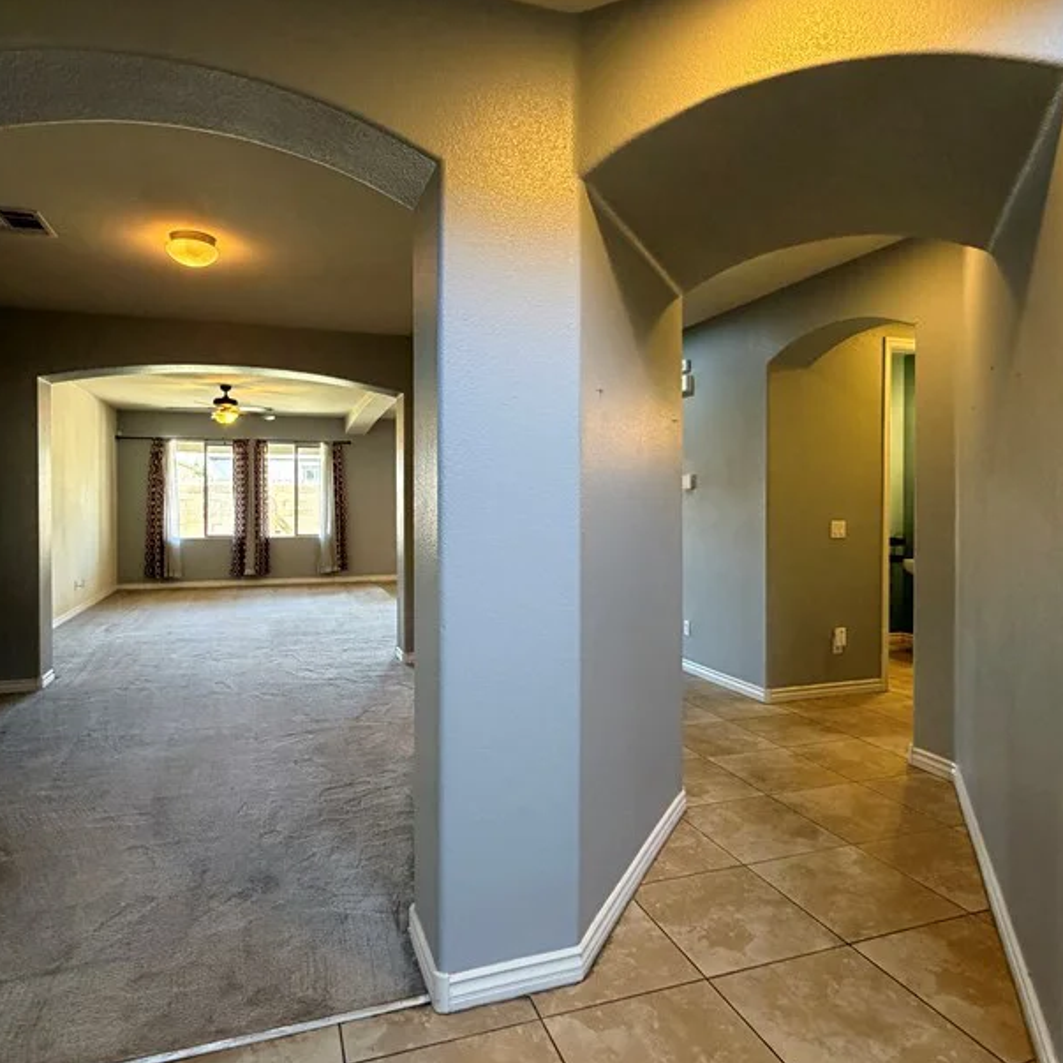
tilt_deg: -0.1
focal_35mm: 21
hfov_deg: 72.1
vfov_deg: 72.1
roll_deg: +0.2
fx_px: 730
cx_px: 504
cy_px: 506
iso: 400
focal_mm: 2.22
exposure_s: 1/60
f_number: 2.2
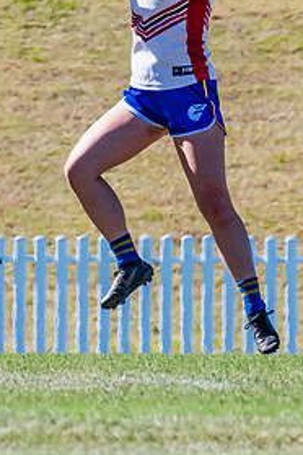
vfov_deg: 1.1
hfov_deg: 0.7
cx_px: 95
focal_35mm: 1835
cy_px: 138
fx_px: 23165
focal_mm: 420
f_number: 9
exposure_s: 1/1600
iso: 800
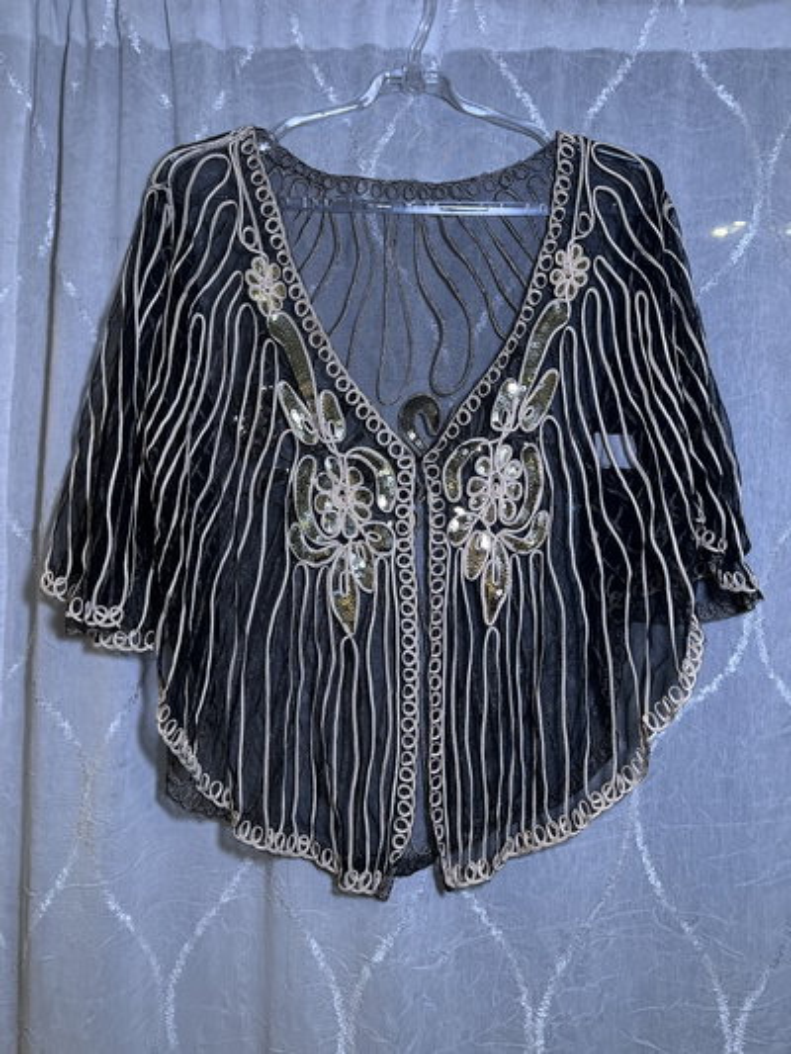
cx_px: 396
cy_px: 527
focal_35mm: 26
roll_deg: -0.8
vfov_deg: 67.3
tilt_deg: +0.9
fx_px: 792
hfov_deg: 53.1
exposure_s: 1/100
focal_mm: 5.7
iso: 125
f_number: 1.5
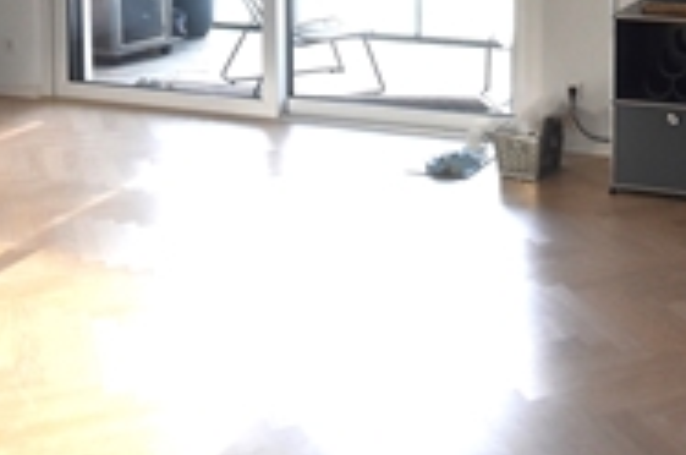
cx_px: 506
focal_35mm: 59
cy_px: -95
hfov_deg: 33.4
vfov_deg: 21.3
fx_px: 1122
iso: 800
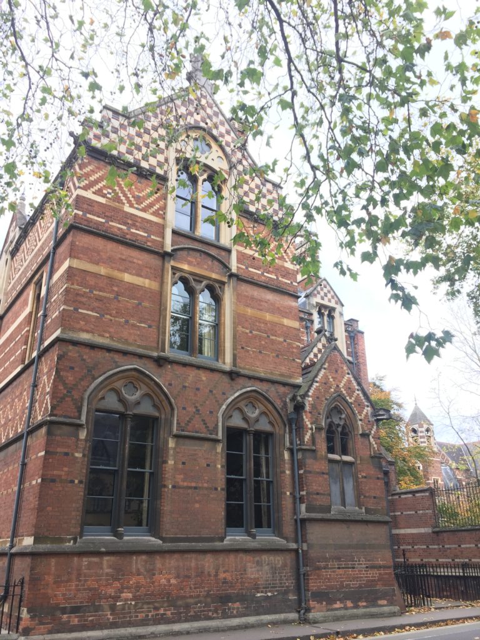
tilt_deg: +23.2
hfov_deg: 48.2
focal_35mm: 29
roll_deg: +0.4
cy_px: 320
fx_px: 536
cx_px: 240
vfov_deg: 61.7
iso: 40
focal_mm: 4.15
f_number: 2.2
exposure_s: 1/120
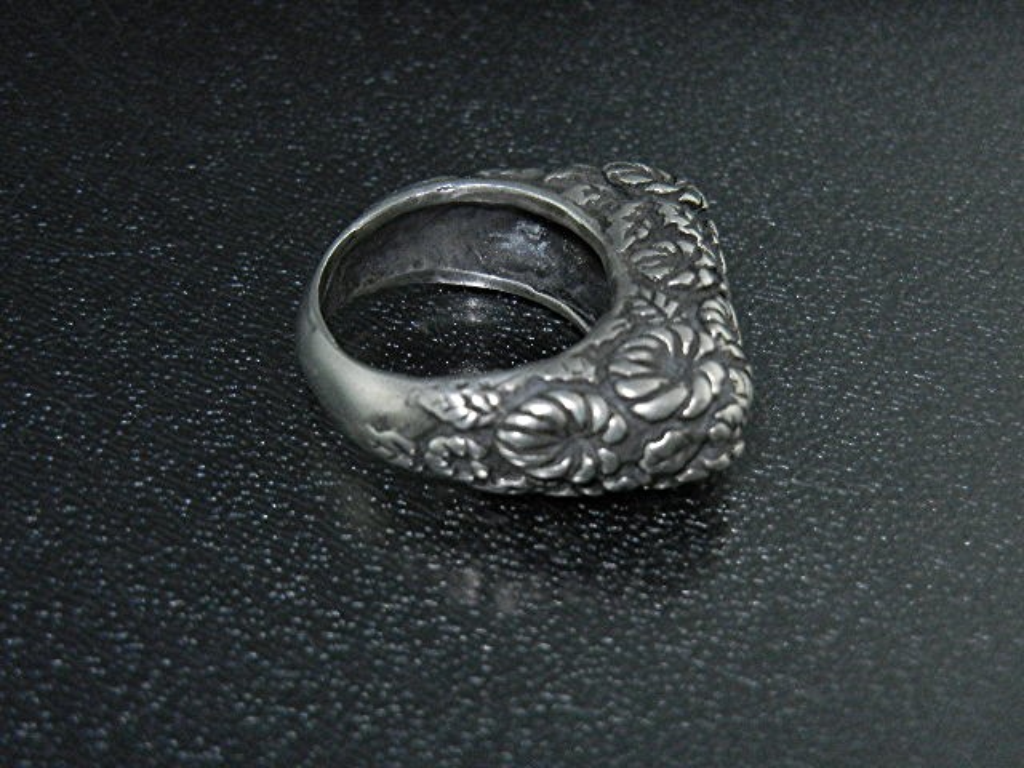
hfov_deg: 25.3
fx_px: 2278
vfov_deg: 19.1
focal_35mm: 77
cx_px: 512
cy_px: 384
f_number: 8.6
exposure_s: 1/30
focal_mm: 13.9
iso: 800
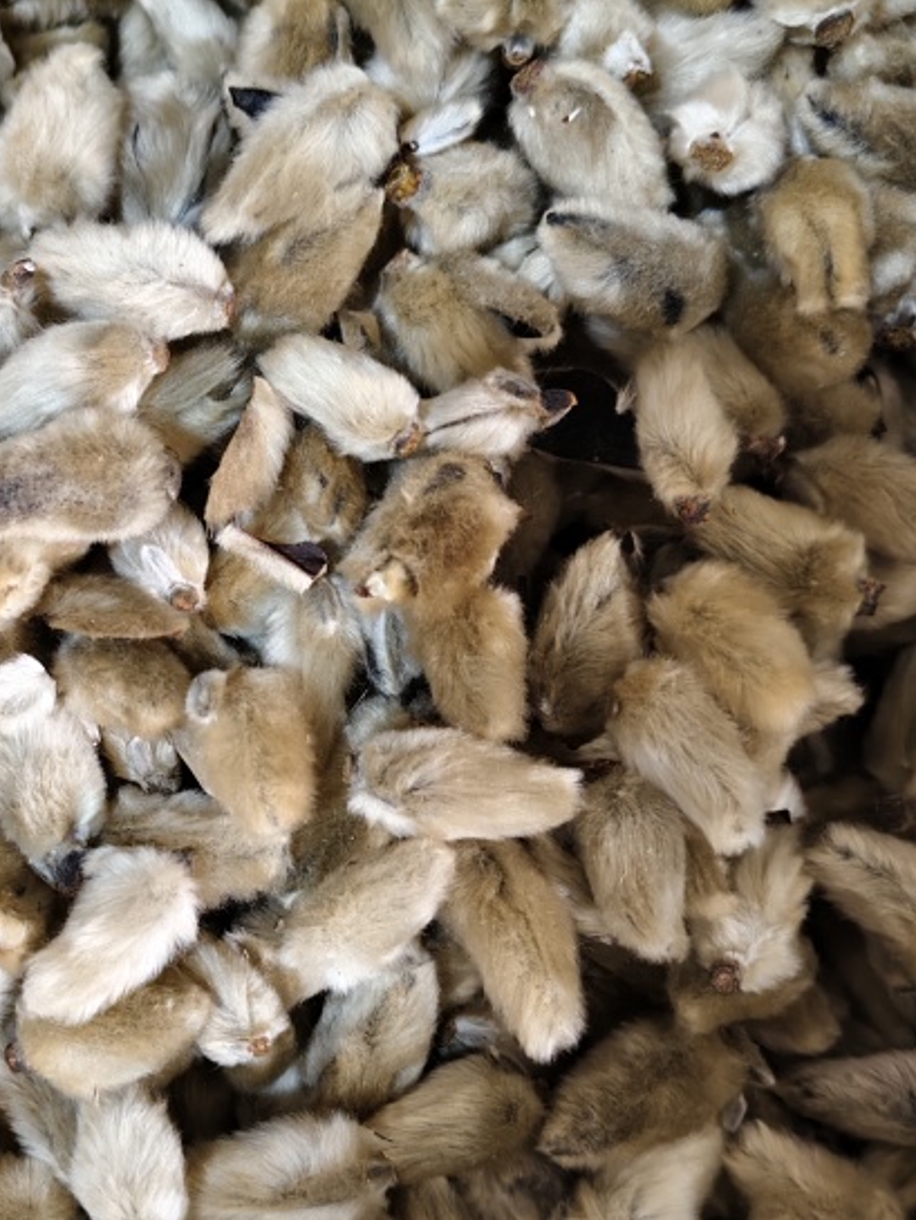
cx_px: 130
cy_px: 614
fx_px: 1587
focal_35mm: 45
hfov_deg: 31.0
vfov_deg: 42.1
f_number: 1.88
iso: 941
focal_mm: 5.56
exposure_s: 1/50
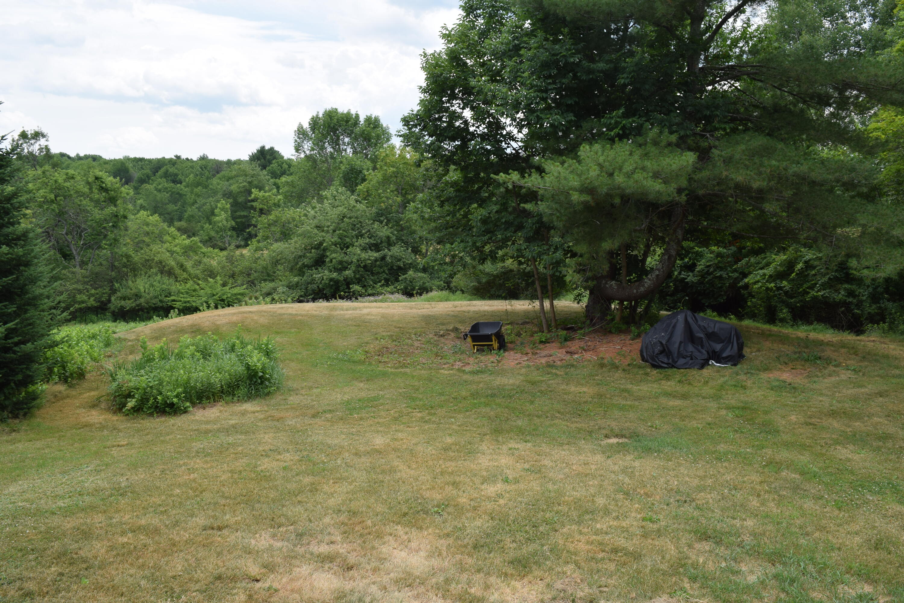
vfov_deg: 43.6
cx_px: 452
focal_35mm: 30
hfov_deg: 61.9
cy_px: 302
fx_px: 753
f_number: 9
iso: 100
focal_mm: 20
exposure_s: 1/200
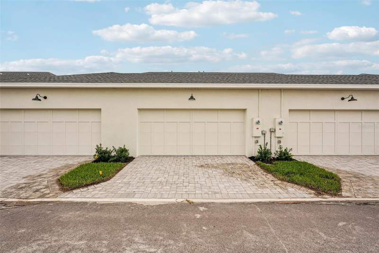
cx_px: 190
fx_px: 168
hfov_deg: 96.7
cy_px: 126
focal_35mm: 16
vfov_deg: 73.7
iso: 400
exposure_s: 1/800
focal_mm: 16
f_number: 8
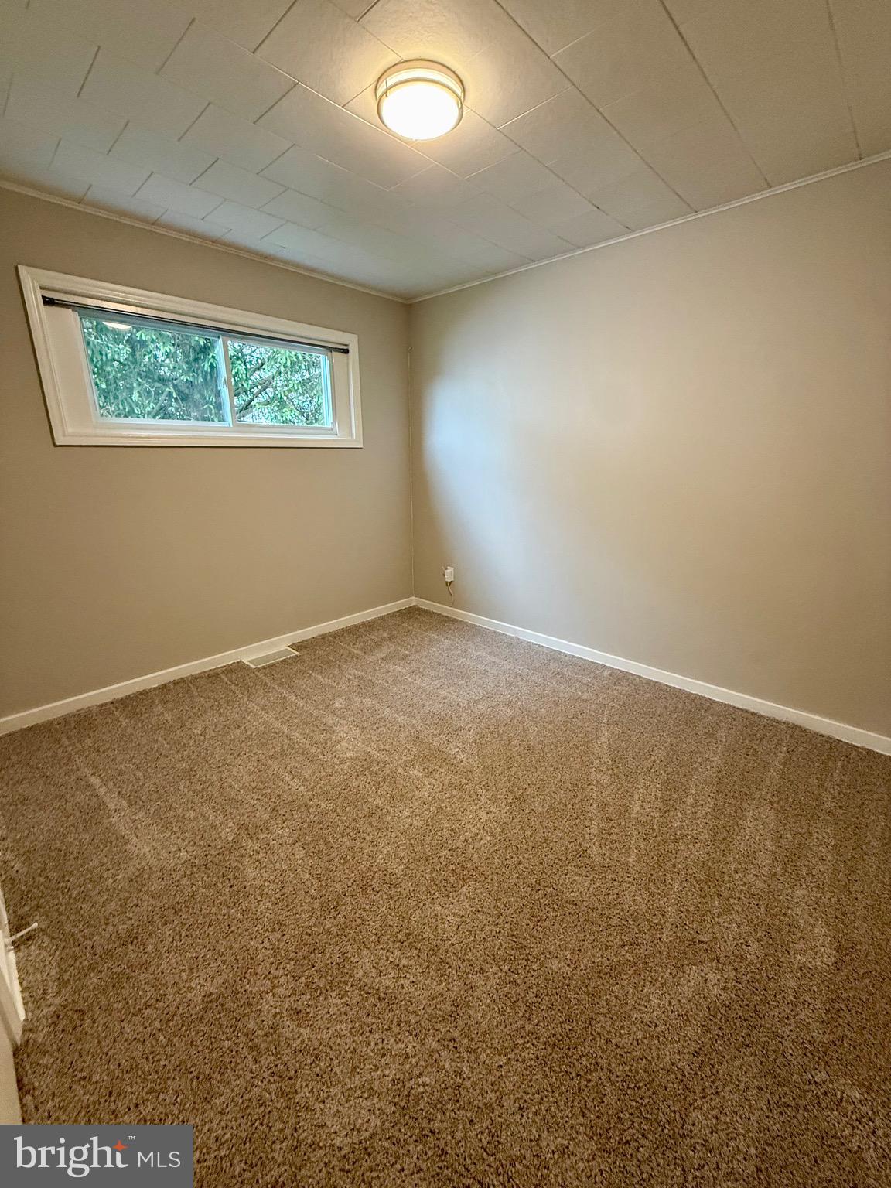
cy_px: 594
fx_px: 480
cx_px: 446
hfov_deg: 85.7
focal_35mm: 14
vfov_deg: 102.1
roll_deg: -0.3
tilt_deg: -16.1
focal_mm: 2.22
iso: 320
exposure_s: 1/60
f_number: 2.2
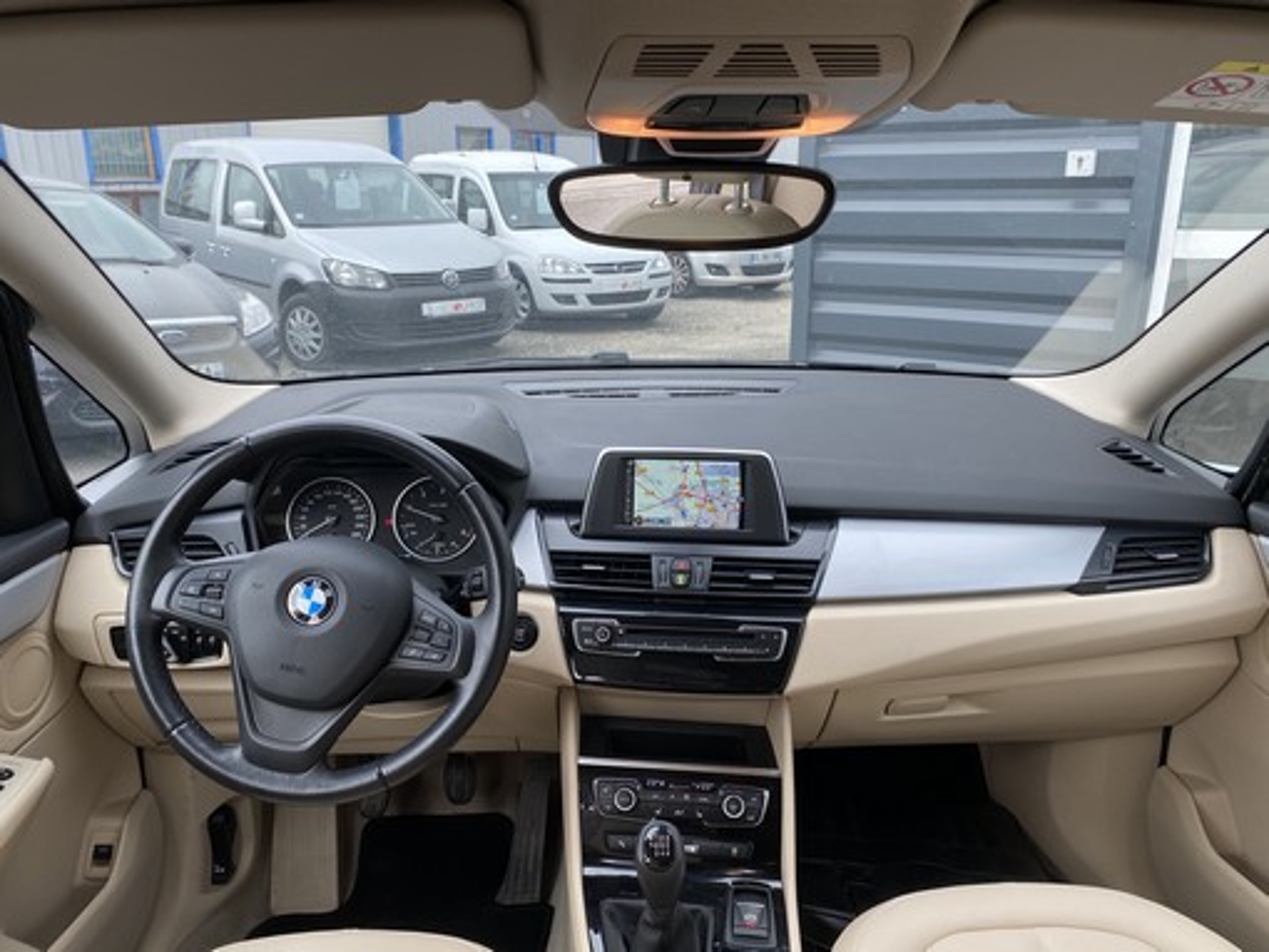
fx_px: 954
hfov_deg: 67.3
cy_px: 476
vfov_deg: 53.1
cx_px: 634
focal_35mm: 26
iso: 32
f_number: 1.8
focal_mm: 4.25
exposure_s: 1/139
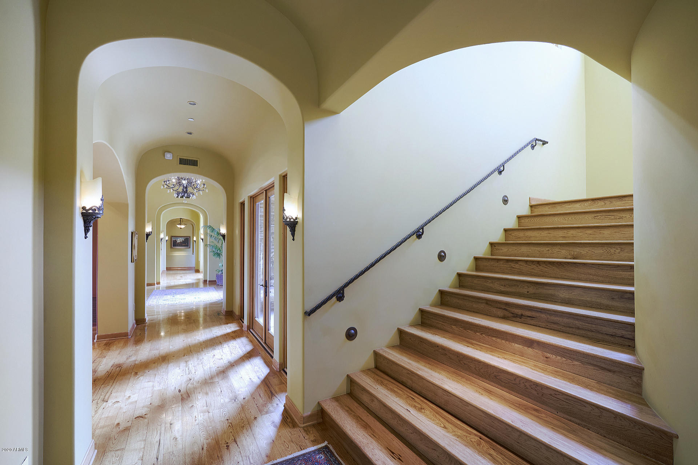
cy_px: 232
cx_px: 349
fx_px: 291
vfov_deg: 77.3
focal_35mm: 15
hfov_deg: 100.4
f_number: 9
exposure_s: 1.3
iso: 800
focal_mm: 15
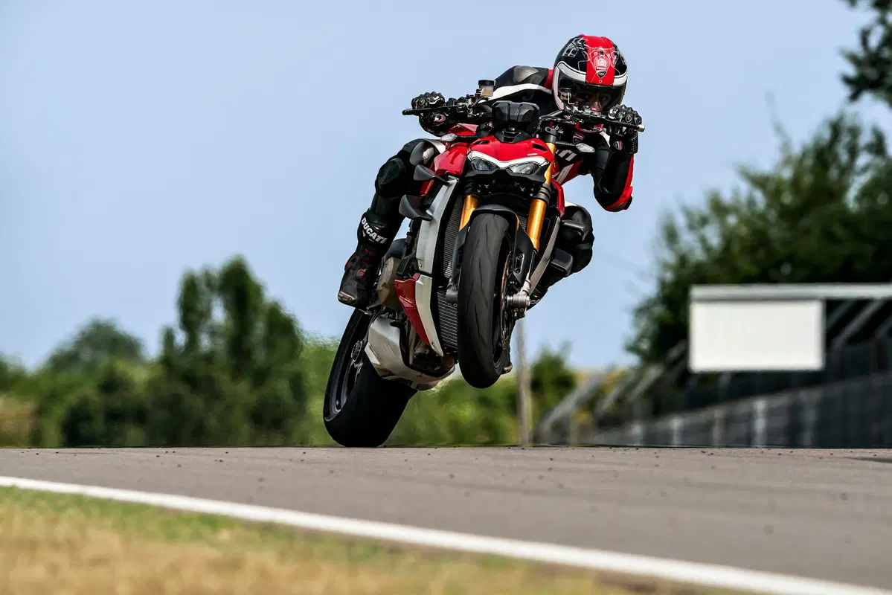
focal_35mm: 400
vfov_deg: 3.4
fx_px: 9913
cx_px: 446
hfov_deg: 5.2
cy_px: 298
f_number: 8
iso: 320
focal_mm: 400
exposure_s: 1/1000
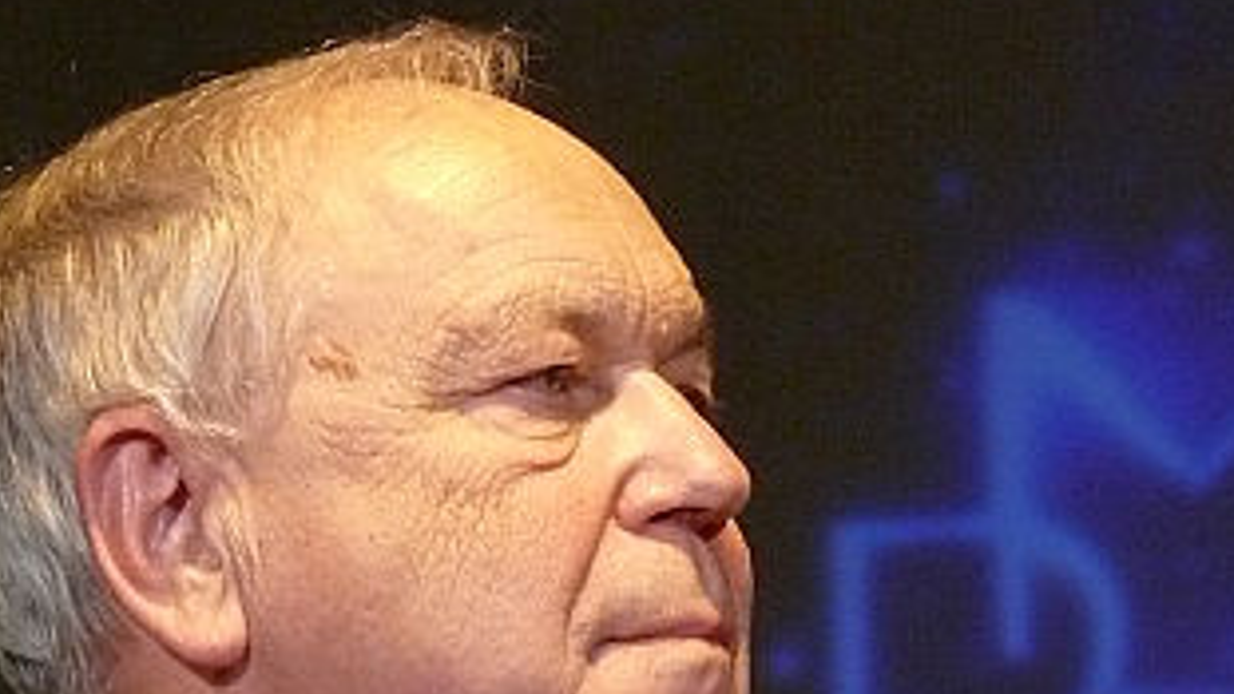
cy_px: 583
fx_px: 12337
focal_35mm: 377
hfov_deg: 5.7
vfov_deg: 3.2
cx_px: 563
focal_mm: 28.2
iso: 400
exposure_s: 1/60
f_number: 3.6
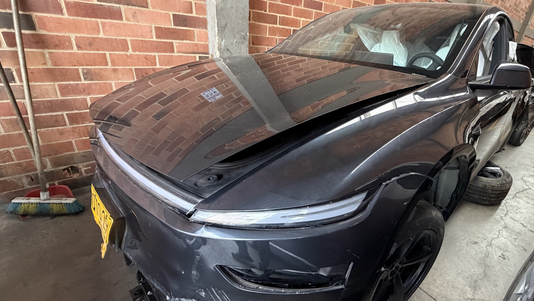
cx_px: 330
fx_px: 269
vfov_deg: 58.3
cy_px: 159
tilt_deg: -26.9
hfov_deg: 88.0
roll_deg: -8.7
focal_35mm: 19
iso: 500
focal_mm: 2.22
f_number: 2.2
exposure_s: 1/60
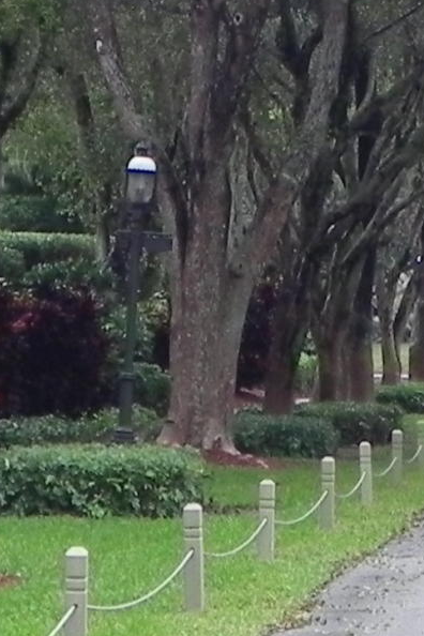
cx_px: 92
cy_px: 128
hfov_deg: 5.0
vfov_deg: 7.5
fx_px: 4823
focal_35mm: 273
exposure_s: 1/82.8
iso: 224
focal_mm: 9.2
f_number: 3.5
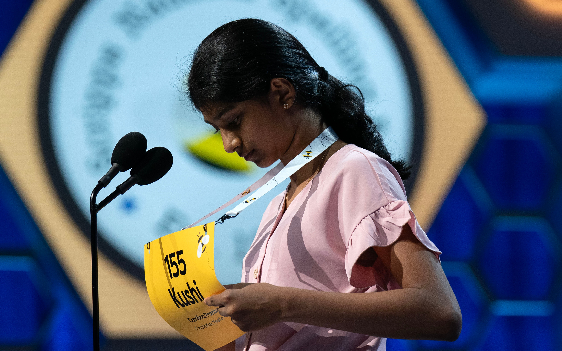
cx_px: 245
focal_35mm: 166
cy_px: 146
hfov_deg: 12.6
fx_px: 2542
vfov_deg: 7.9
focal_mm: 132
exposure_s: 1/500
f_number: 3.5
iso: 2000
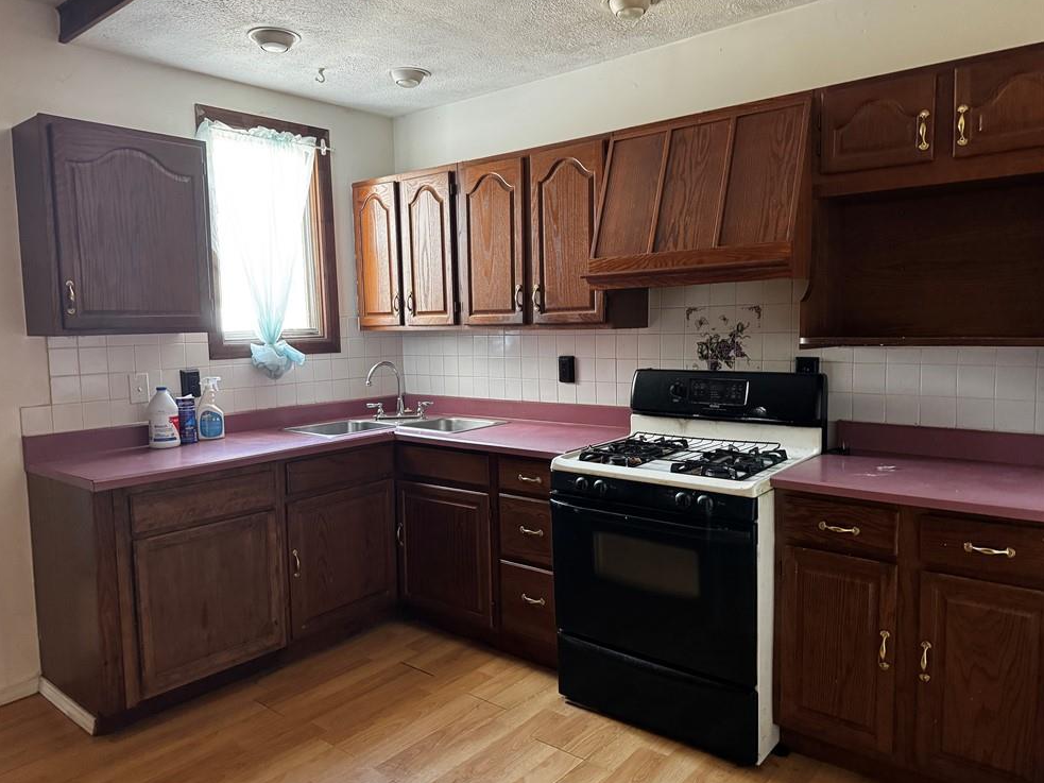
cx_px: 506
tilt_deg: -6.0
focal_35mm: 25
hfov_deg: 69.4
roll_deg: +0.7
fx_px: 754
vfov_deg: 54.9
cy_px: 395
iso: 800
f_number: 1.78
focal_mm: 6.76
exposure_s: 1/56
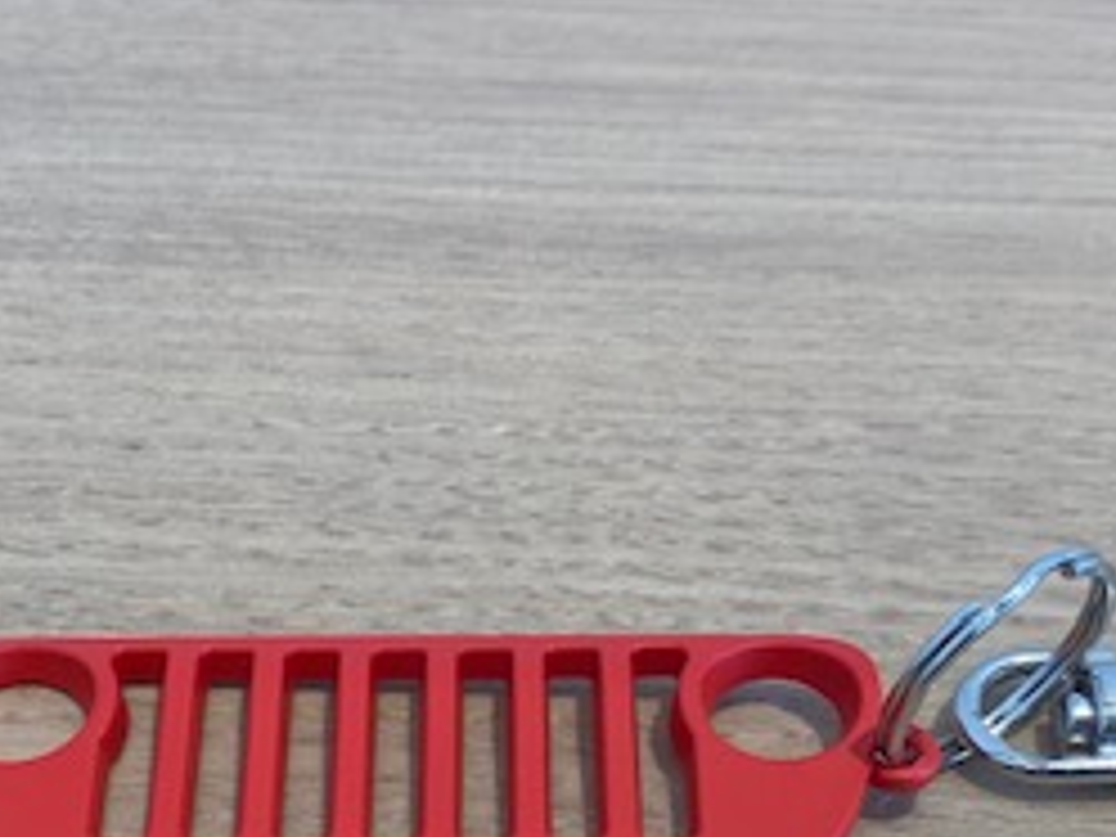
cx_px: 428
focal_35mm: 67
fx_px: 2160
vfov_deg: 21.3
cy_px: 806
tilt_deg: -47.8
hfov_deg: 28.9
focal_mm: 4.25
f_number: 1.8
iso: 50
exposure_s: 1/122
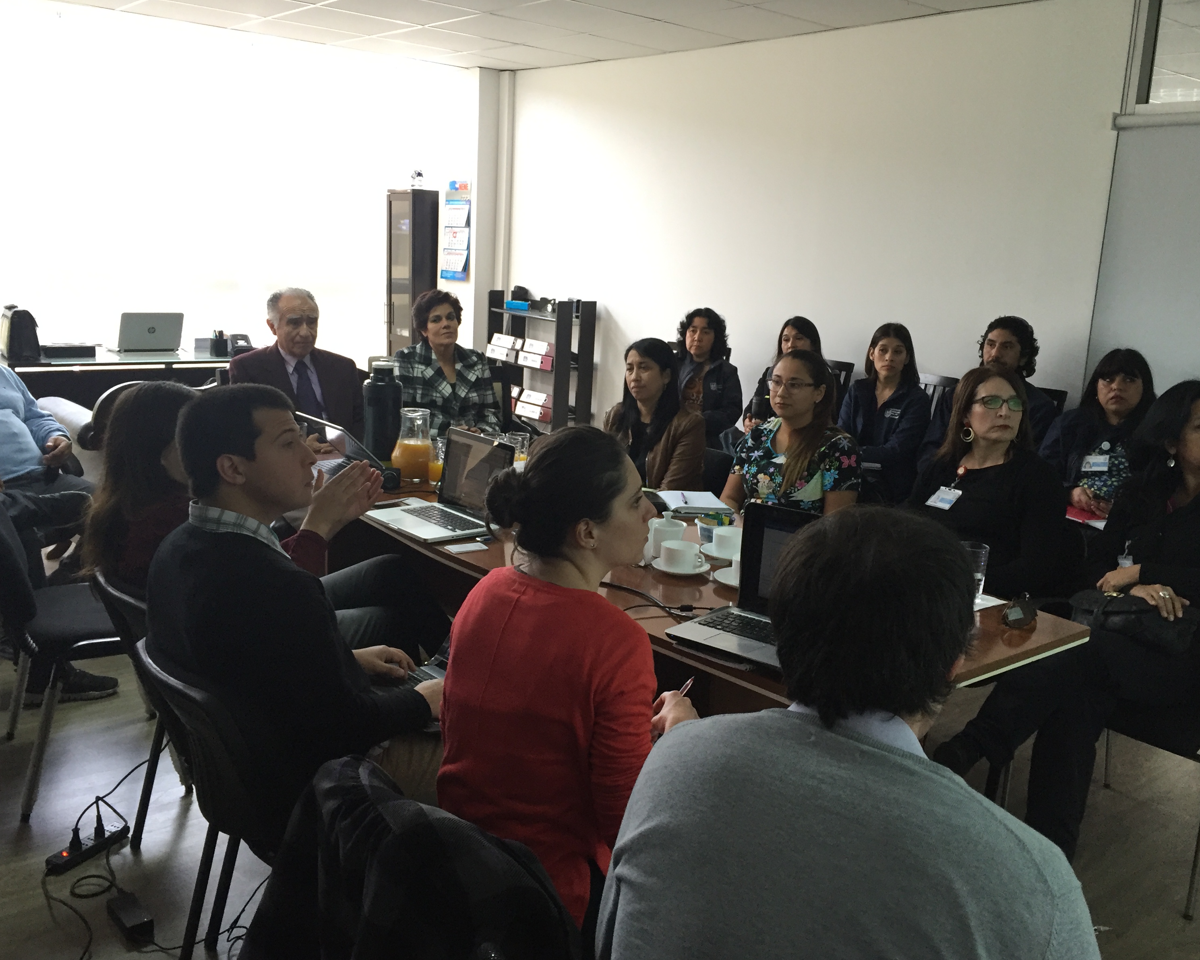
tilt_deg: -11.3
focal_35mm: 31
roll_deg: -2.8
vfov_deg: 47.1
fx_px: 1101
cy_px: 478
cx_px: 619
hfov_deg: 57.2
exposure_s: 1/33
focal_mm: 4.15
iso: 80
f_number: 2.2
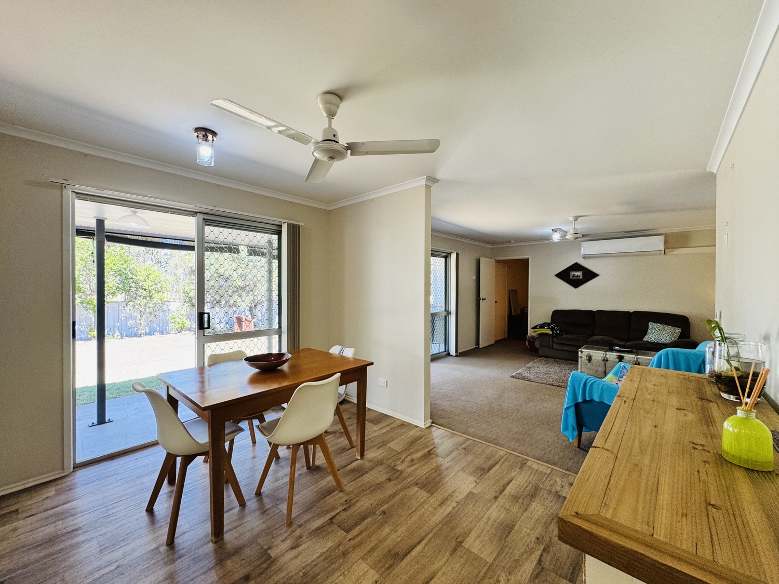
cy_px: 292
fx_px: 315
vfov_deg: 85.7
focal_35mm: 14
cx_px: 390
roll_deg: -0.1
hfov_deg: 102.1
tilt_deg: -0.3
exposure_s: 1/100
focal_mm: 2.22
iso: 125
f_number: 2.2
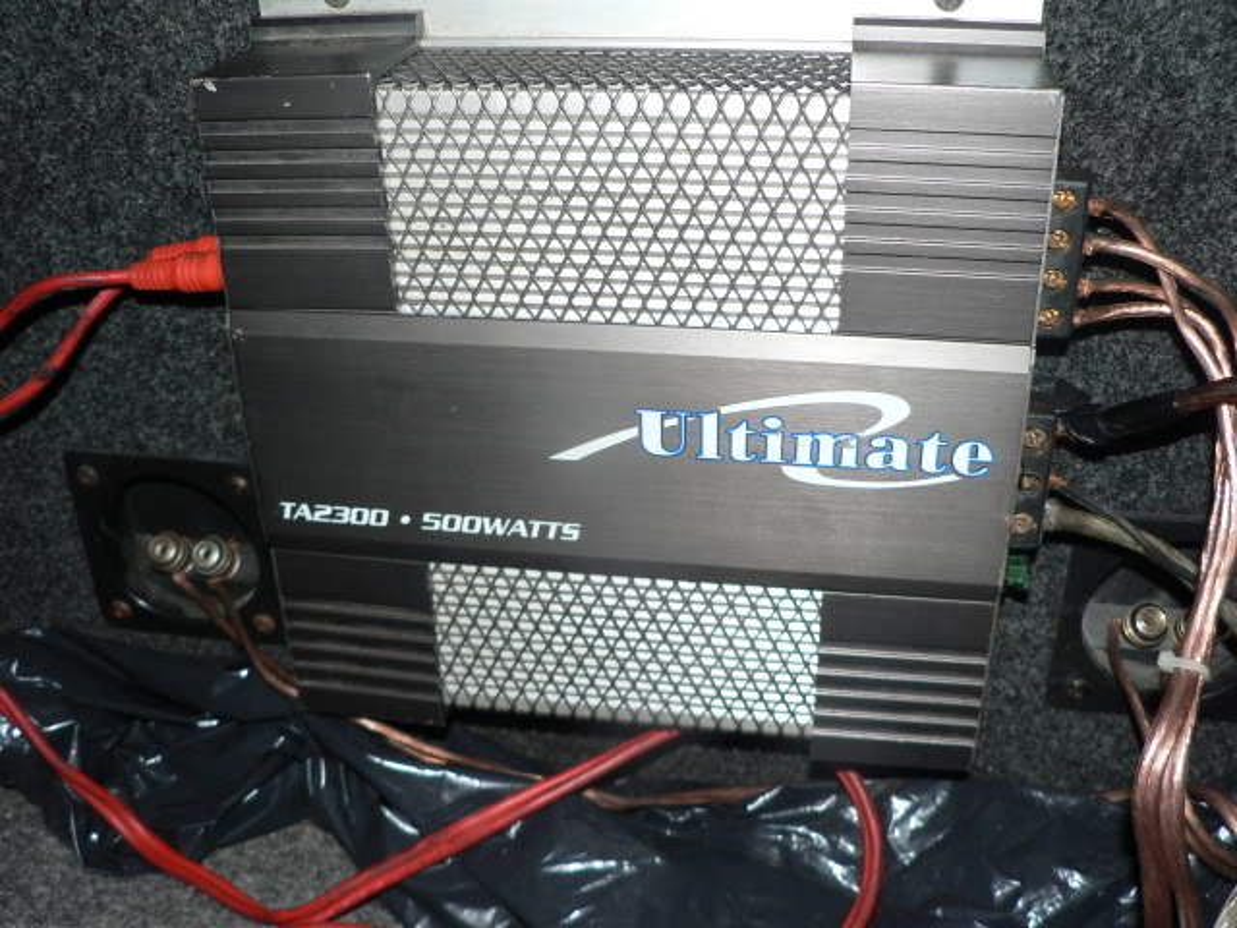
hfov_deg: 51.4
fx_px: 1286
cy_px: 464
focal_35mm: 36
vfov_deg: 39.7
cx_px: 618
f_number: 2.8
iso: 100
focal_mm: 6
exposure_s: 1/60
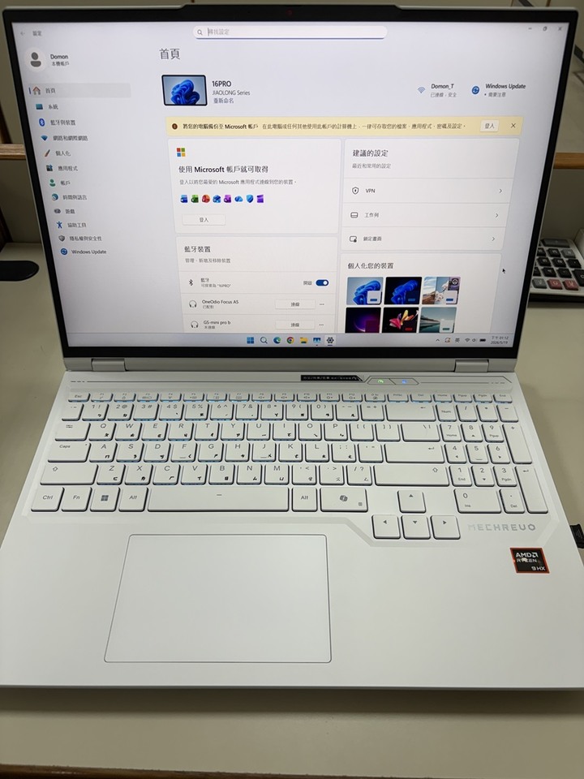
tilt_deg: -43.5
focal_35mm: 26
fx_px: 585
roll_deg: -0.9
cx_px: 292
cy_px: 390
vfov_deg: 67.3
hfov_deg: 53.1
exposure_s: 1/120
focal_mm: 5.96
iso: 40
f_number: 1.6
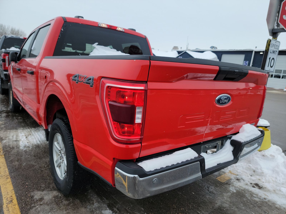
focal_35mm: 24
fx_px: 198
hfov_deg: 71.6
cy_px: 107
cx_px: 143
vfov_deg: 56.8
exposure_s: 1/450
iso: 50
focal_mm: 6.7
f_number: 1.8
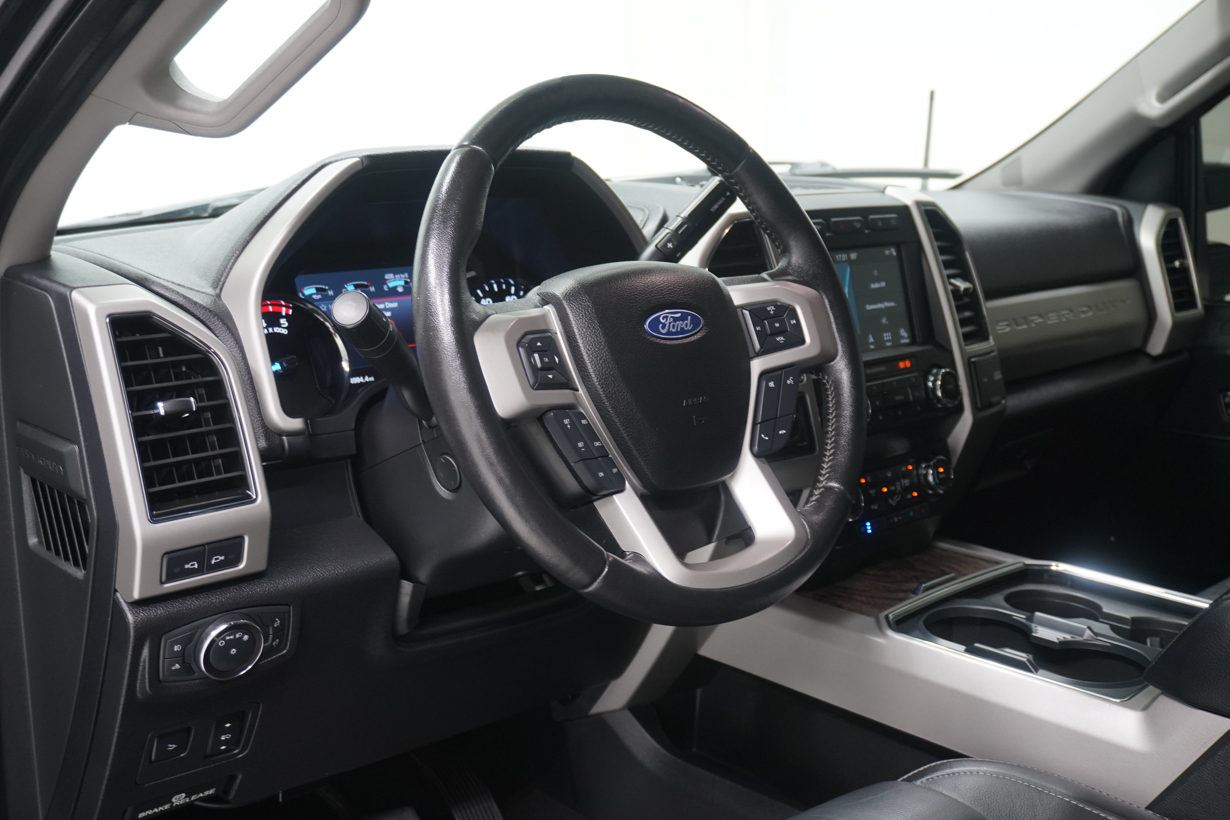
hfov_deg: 51.9
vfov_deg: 36.0
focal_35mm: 37
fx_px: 1264
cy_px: 410
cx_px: 615
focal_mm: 25
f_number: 4.5
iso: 1000
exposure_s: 1/60
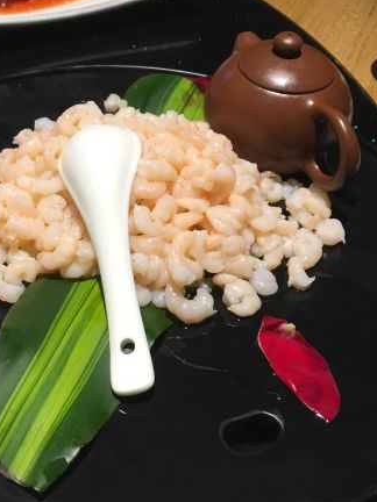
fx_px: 682
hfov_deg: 30.8
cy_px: 215
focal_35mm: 47
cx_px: 145
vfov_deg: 40.3
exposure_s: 1/33
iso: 50
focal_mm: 4.15
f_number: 2.2
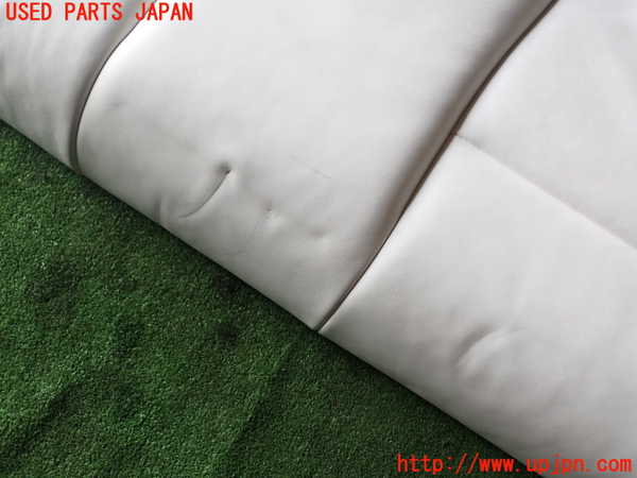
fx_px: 552
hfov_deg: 60.0
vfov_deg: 46.8
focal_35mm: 30
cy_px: 239
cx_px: 318
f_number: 3.2
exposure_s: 1/125
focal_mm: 5.4
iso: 100
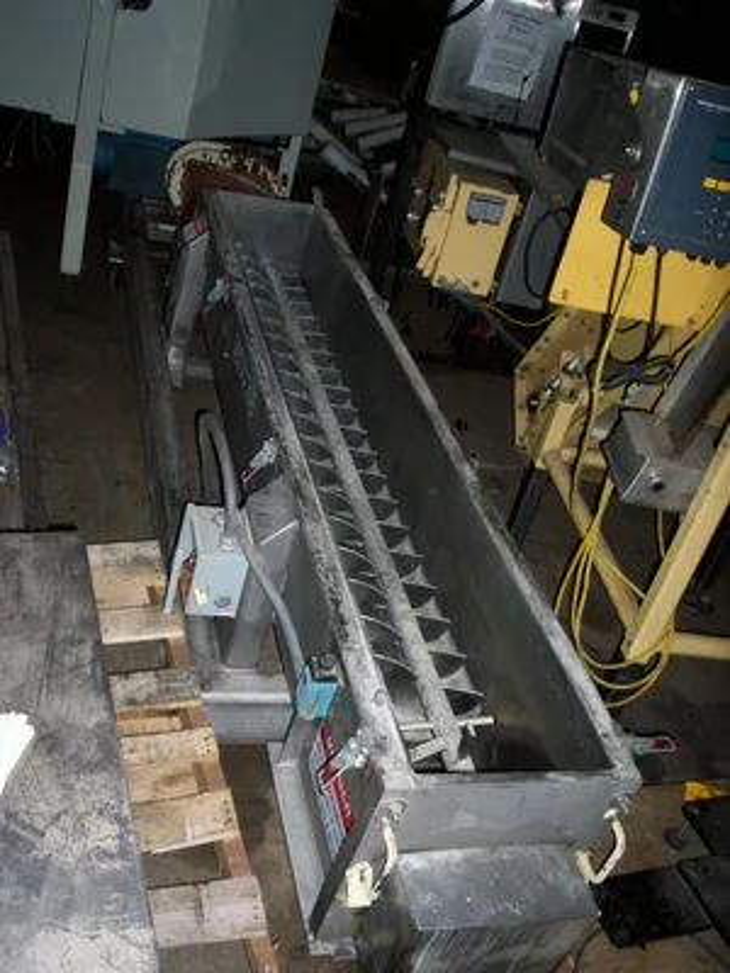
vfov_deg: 51.4
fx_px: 1012
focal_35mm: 36
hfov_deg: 39.7
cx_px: 365
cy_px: 486
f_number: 4.5
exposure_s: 1/64
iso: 140
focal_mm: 5.9
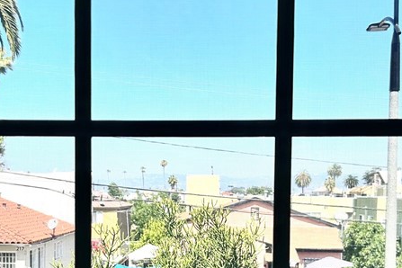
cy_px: 229
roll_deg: +0.4
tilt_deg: -3.6
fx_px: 692
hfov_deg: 32.3
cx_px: 165
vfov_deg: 21.5
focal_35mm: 62
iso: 50
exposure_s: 1/1751
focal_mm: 5.7
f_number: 1.5
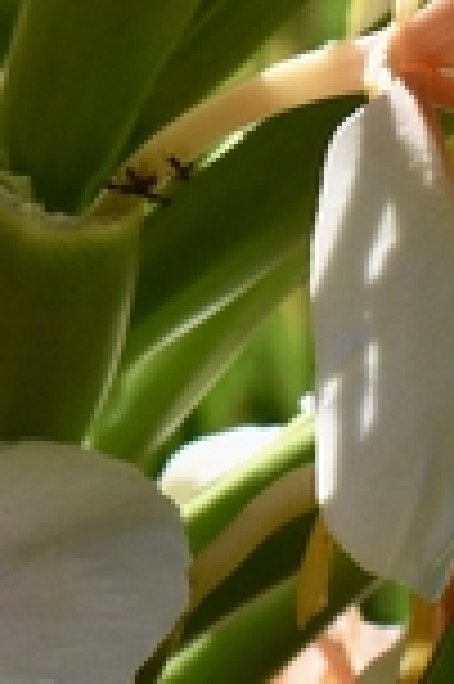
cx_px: -173
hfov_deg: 3.9
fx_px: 6699
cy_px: -117
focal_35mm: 353
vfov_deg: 5.8
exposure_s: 1/400
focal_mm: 35
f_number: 10
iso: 200
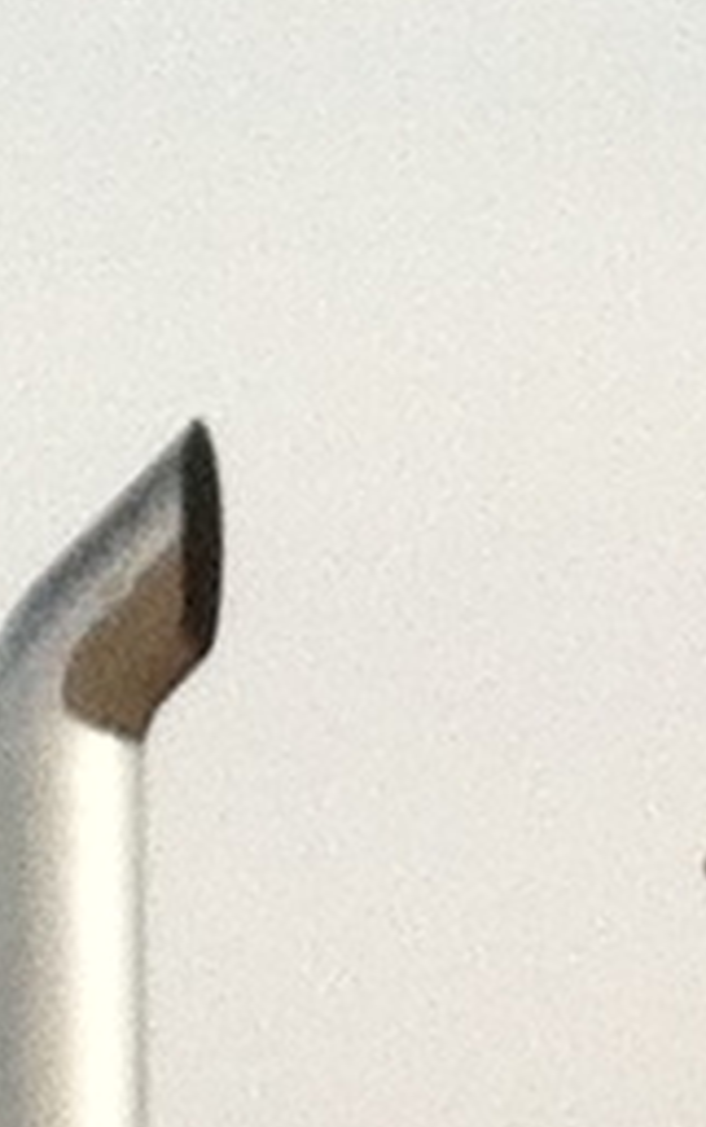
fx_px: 11464
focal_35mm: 373
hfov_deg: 3.4
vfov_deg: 5.5
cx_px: 2079
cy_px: 2215
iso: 80
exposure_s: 1/1765
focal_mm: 3.85
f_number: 2.8
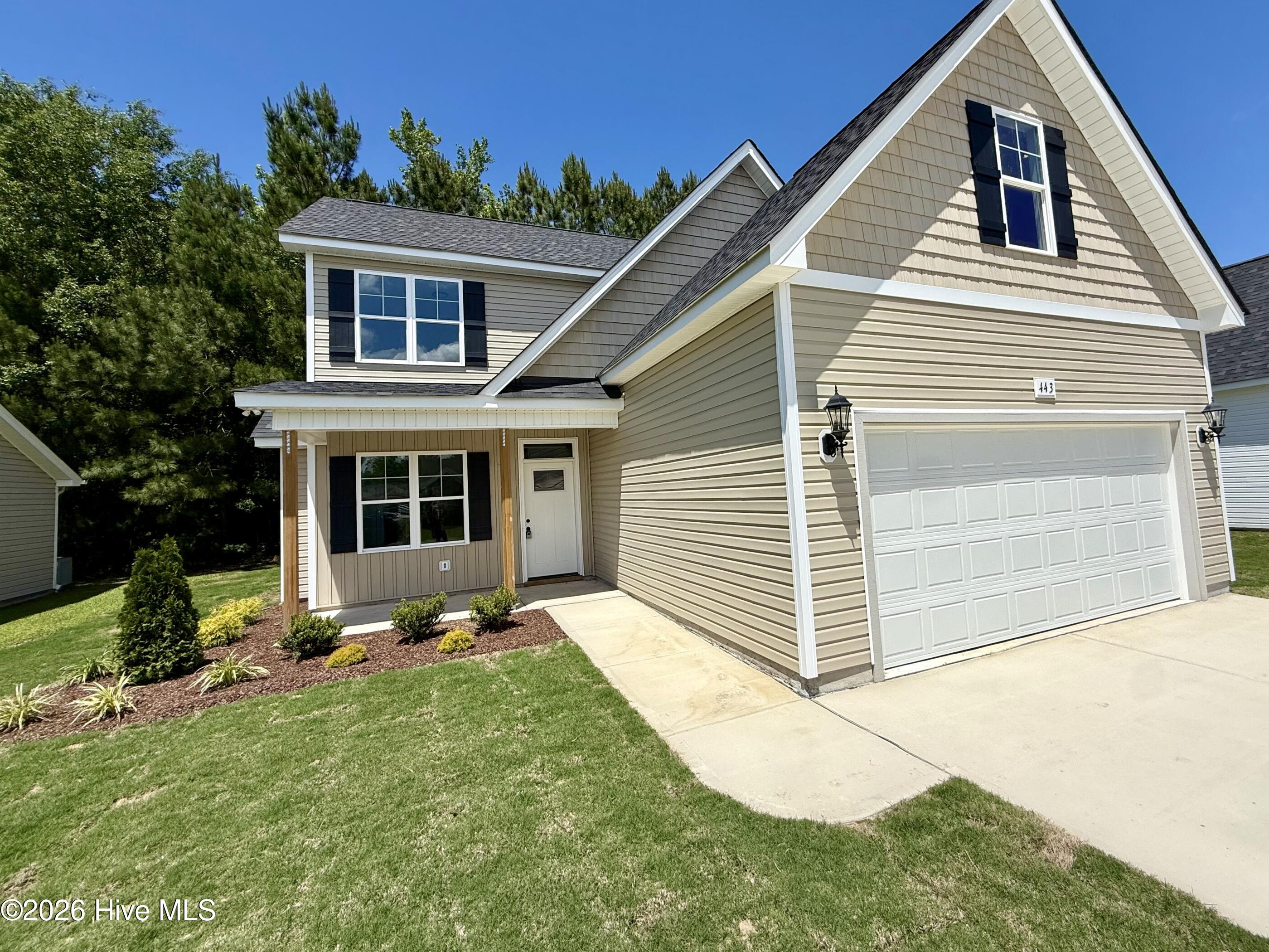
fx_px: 550
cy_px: 447
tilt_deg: +4.4
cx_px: 678
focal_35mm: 15
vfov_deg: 81.7
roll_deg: +2.4
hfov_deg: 98.0
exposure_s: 1/4149
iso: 50
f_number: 2.2
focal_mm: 2.22
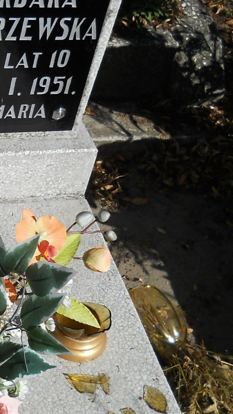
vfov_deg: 26.2
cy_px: 235
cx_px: -34
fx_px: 890
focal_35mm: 81
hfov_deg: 14.5
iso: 80
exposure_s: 1/500
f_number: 5.5
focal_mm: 6.72
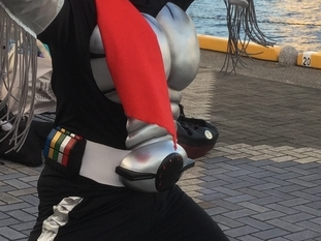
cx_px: 95
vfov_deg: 14.5
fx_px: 945
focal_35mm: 102
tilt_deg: -15.2
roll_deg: -1.7
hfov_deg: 19.2
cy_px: 156
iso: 25
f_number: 2.4
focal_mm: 3.3
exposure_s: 1/120
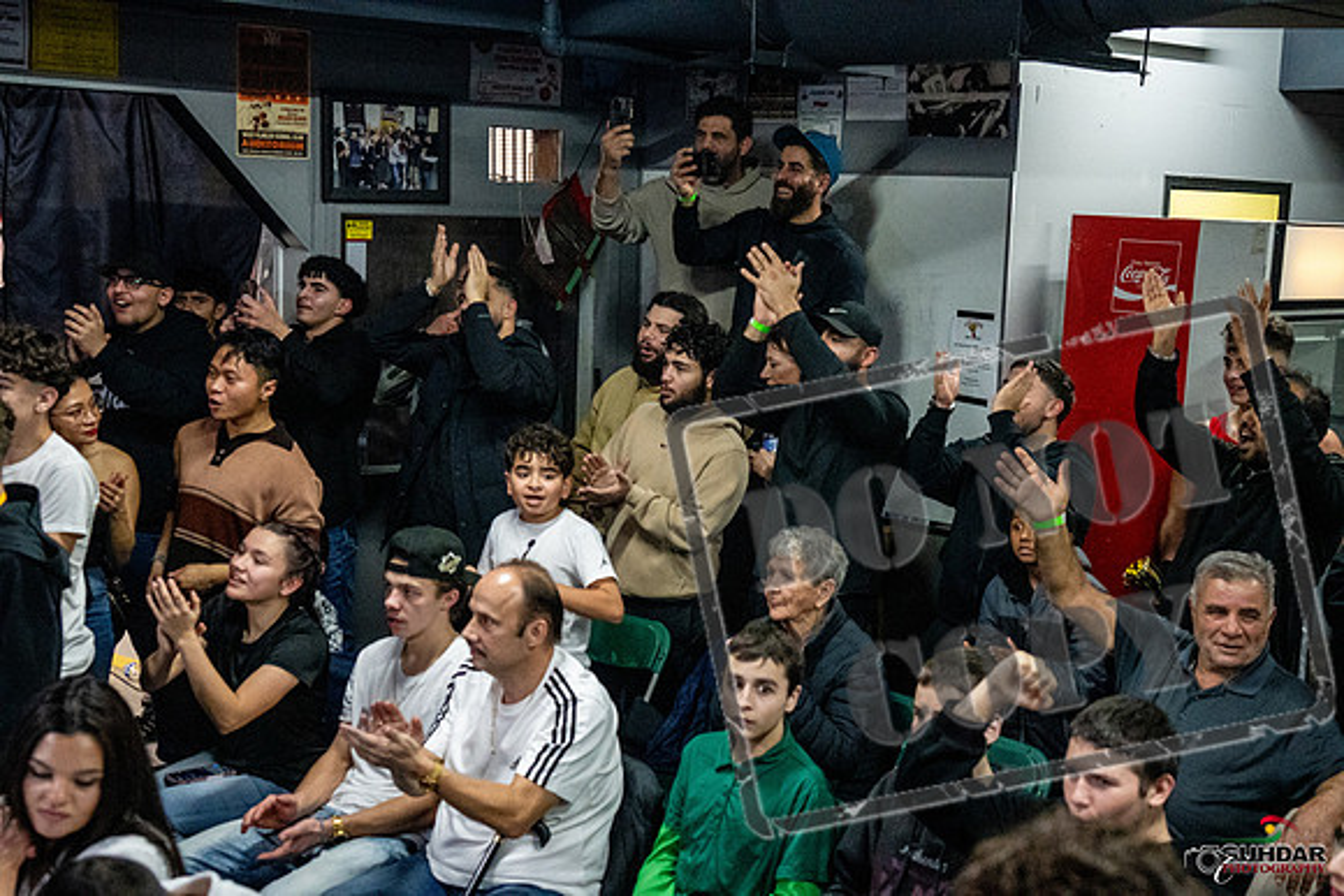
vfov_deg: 27.5
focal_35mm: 49
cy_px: 448
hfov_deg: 40.3
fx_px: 1830
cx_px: 672
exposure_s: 1/800
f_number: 2.8
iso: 5000
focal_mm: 33
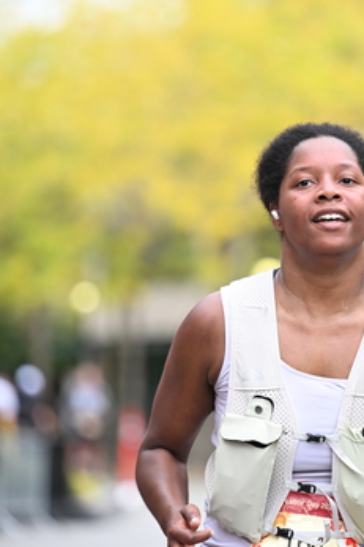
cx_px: 264
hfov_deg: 6.0
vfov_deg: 9.0
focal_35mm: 230
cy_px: 282
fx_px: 3492
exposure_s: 1/1600
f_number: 2.8
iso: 640
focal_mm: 145
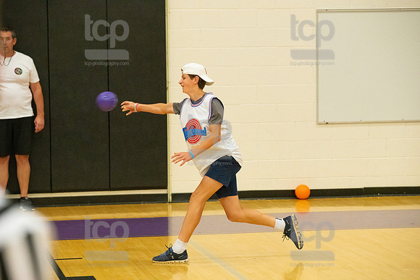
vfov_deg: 10.2
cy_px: 140
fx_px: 1575
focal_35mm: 135
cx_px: 210
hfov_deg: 15.2
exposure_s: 1/800
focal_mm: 135
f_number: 4.5
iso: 6400
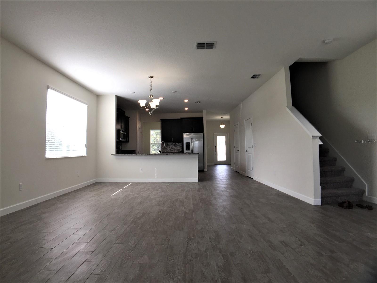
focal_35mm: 29
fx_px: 316
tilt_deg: +1.9
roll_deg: -0.3
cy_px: 142
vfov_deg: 48.2
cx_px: 188
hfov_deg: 61.7
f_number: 2.2
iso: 40
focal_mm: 4.15
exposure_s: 1/120
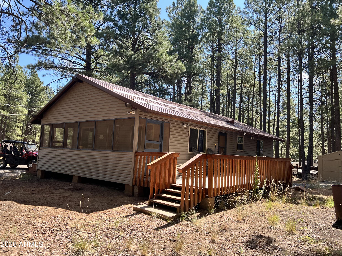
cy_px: 128
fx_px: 257
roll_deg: -2.1
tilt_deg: +5.4
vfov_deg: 53.1
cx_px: 171
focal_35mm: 26
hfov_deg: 67.3
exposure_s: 1/957
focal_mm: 5.7
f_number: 1.5
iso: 50
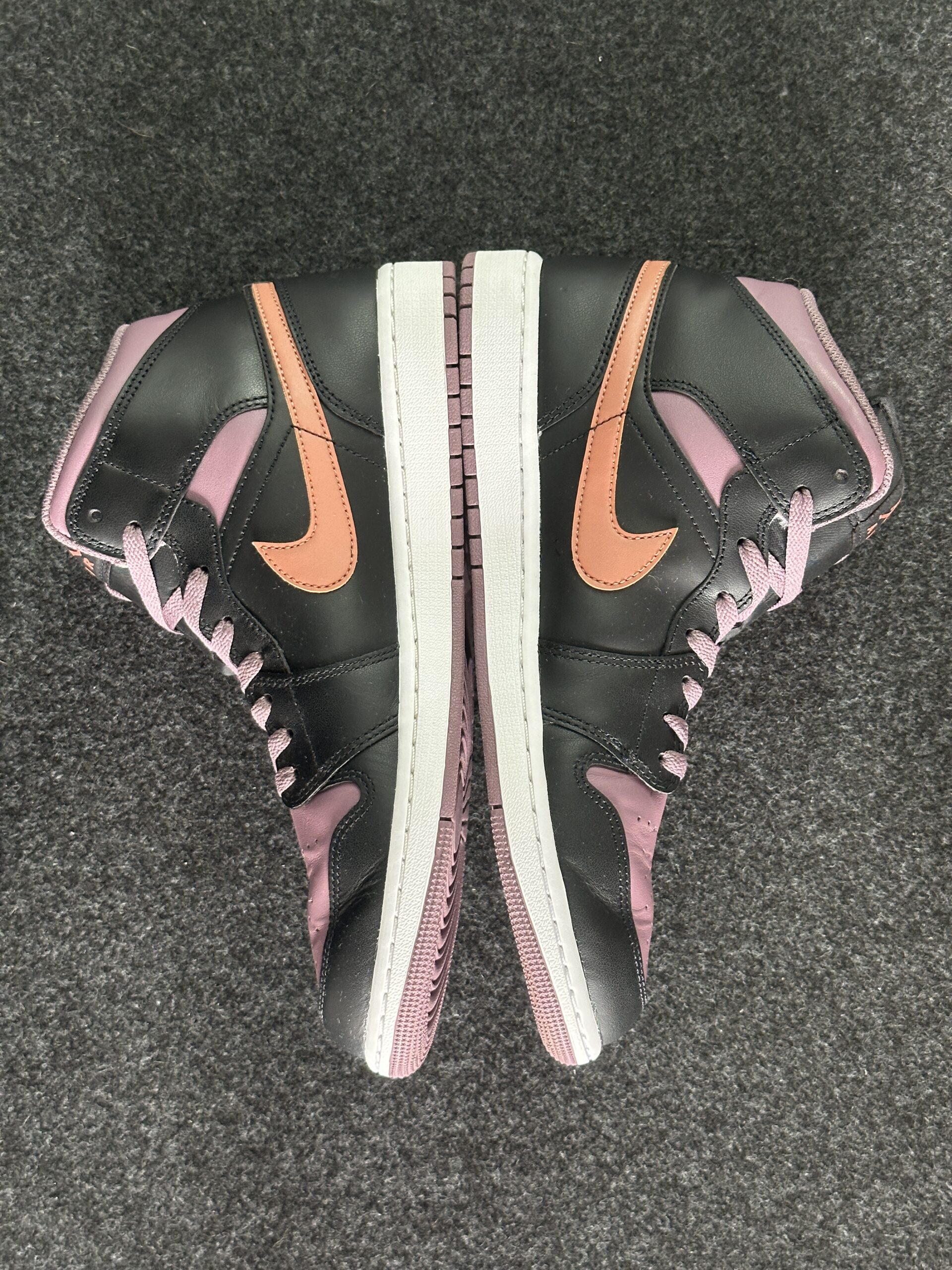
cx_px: 476
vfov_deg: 39.7
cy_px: 635
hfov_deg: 30.3
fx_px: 1760
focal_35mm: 48
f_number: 1.78
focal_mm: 6.86
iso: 250
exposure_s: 1/50
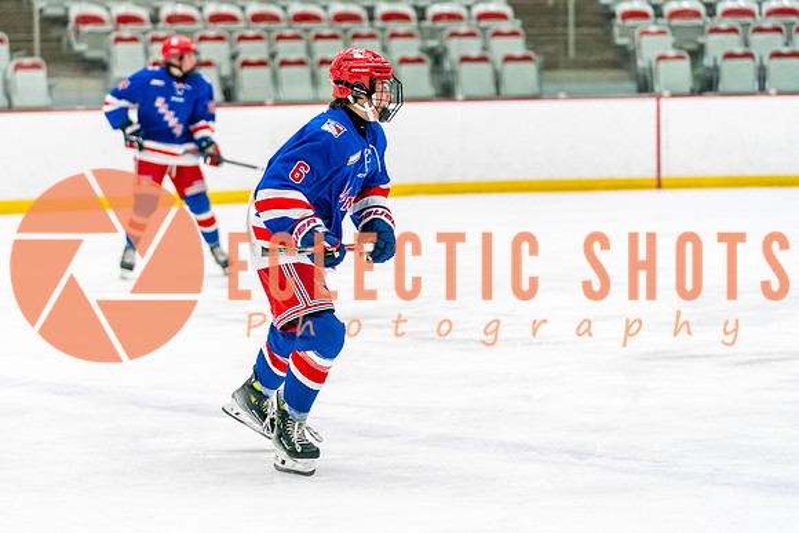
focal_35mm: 148
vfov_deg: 9.3
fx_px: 3286
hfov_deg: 13.9
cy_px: 251
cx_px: 326
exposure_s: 1/1250
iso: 3200
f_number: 2.8
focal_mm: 118
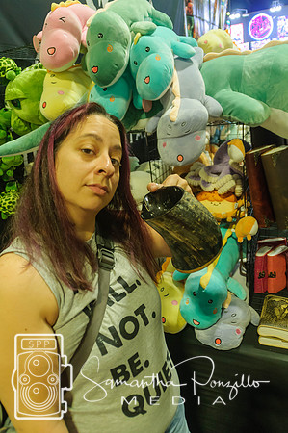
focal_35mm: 27
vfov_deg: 67.4
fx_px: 325
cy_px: 216
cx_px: 144
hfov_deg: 47.8
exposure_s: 1/30
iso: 800
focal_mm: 18
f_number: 3.5
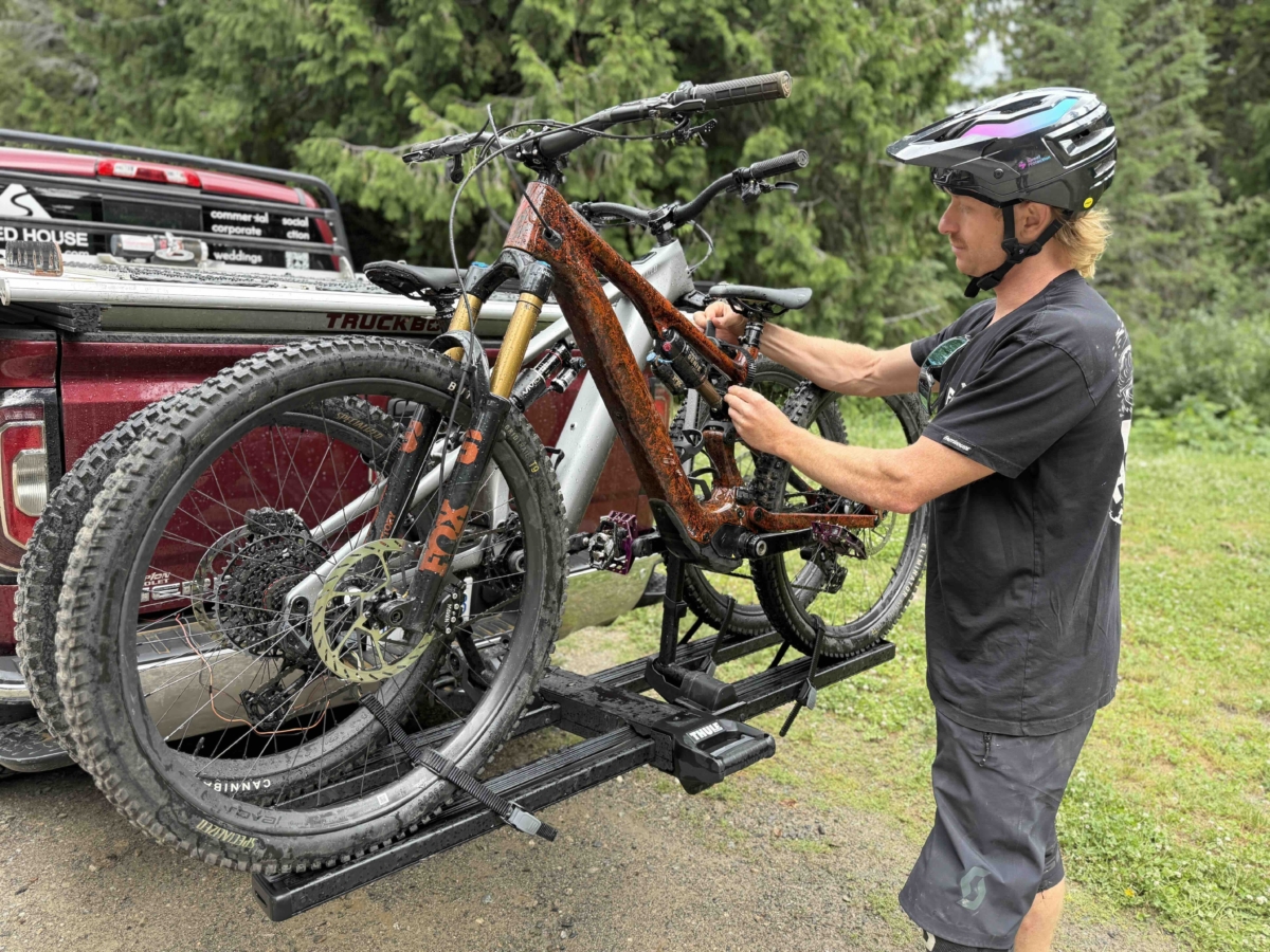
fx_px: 881
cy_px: 476
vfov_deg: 56.8
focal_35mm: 24
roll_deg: +2.4
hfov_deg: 71.6
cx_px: 635
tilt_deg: -11.2
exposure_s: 1/399
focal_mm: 6.76
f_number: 1.78
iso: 100
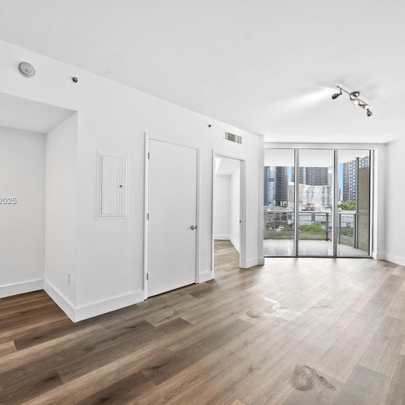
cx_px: 200
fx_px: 238
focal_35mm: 18
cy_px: 202
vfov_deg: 80.7
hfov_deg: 80.7
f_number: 8
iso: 200
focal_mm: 14
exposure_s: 1/15
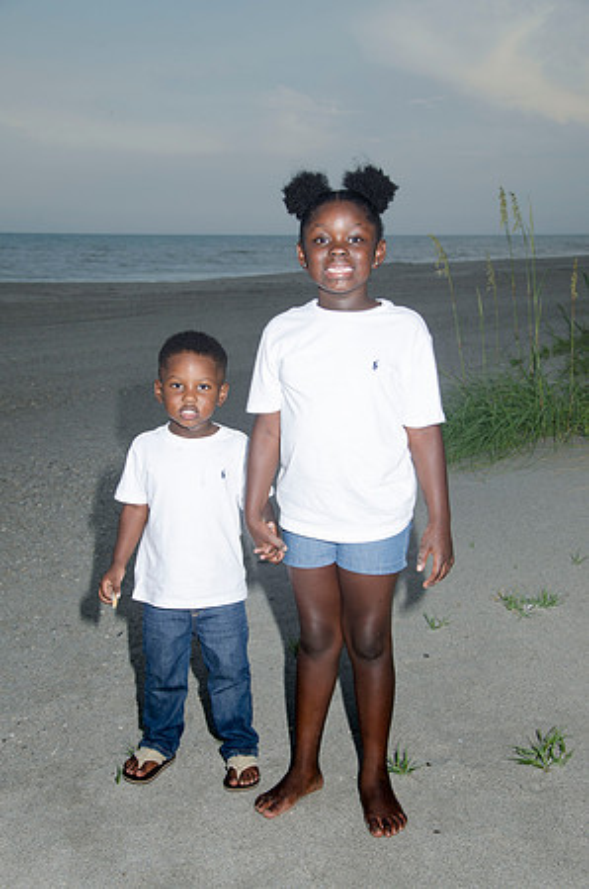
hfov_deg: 26.4
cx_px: 294
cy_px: 444
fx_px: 1257
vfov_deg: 39.0
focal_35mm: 51
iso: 100
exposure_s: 1/250
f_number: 5.6
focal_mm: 34
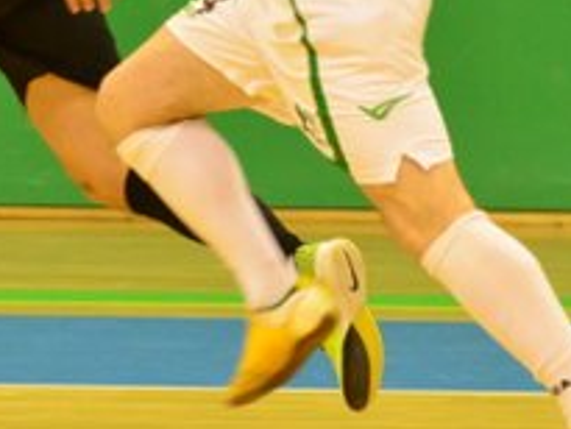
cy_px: -98
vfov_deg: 2.1
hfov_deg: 2.8
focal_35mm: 716
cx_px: 61
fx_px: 11818
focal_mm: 170
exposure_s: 1/320
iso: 4000
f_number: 5
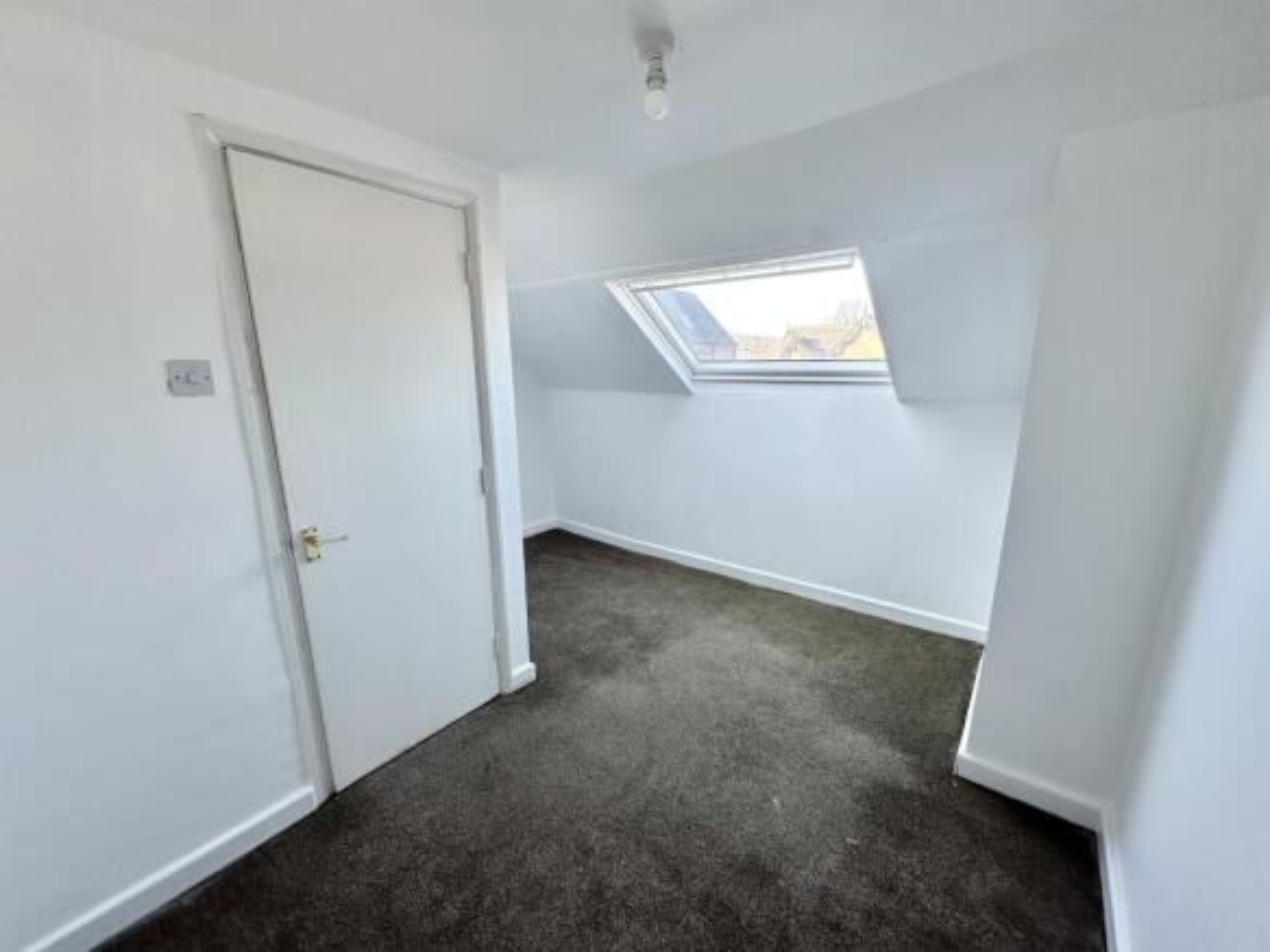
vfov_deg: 85.7
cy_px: 476
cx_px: 635
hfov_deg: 102.1
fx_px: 514
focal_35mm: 14
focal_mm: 2.22
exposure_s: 1/99
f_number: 2.2
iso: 80
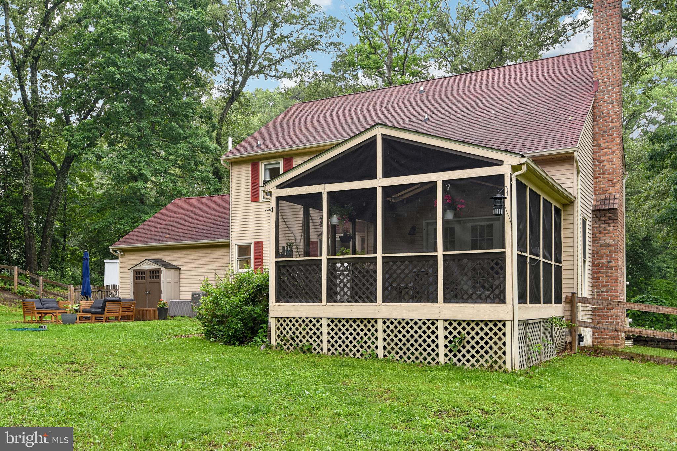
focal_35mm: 32
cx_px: 338
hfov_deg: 58.7
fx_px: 602
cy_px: 226
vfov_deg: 41.1
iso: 400
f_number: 8
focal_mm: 32
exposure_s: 1/50
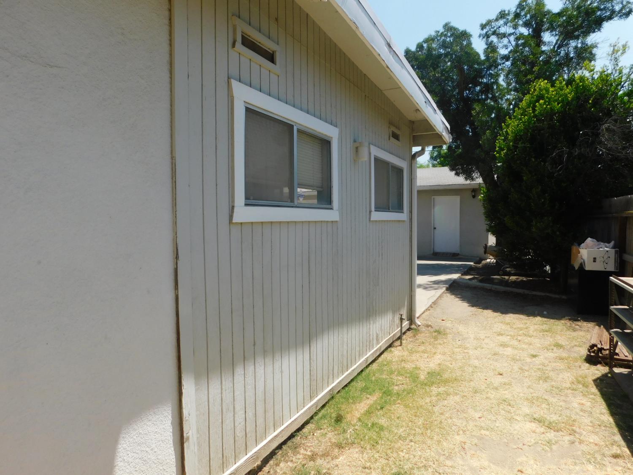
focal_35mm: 23
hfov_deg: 73.9
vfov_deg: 58.9
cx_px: 316
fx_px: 421
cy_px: 238
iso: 125
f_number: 3
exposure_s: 1/1250
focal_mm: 4
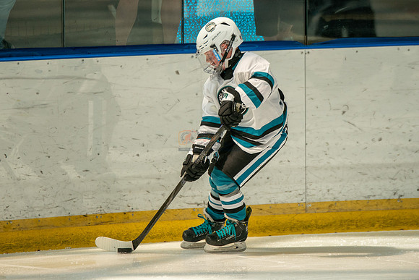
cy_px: 101
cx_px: 213
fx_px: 4594
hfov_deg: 5.2
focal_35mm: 395
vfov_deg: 3.5
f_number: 3.2
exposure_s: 1/6400
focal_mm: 274
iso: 1600
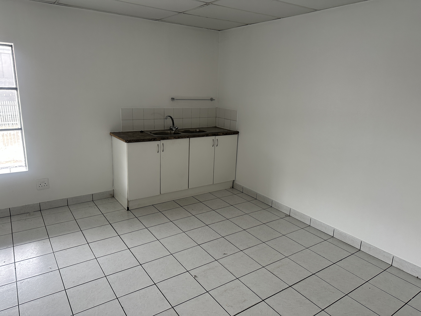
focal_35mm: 24
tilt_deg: -12.5
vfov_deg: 56.8
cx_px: 210
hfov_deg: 71.6
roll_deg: -1.9
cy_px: 158
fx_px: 292
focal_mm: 6.86
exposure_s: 1/100
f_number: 1.78
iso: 160
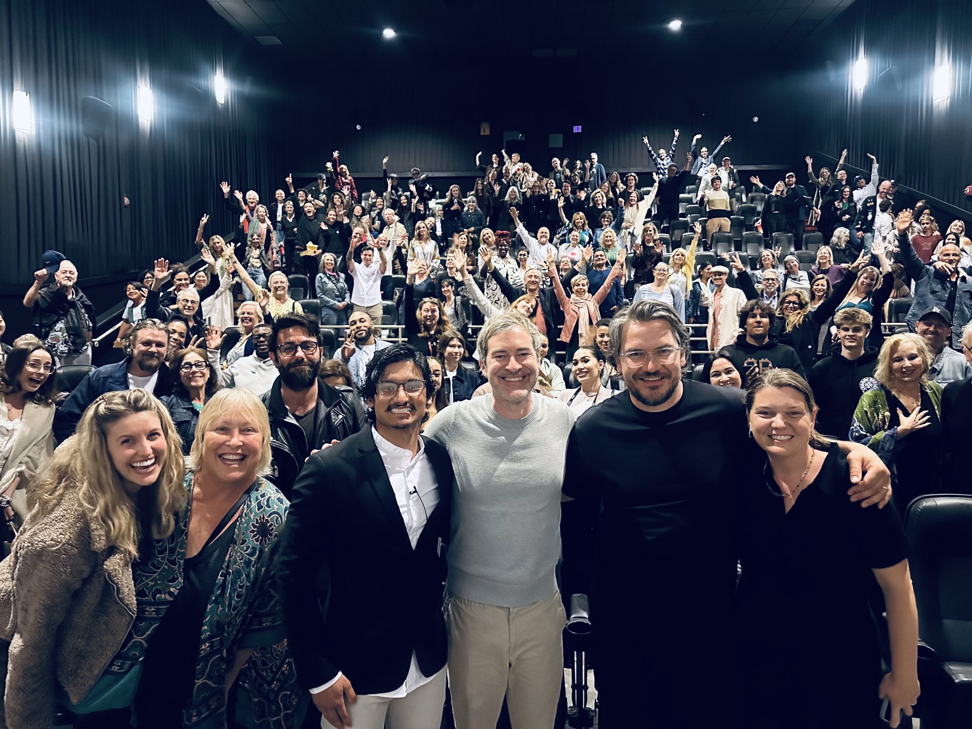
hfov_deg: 71.6
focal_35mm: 24
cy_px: 364
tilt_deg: -4.0
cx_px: 486
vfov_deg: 56.8
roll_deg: -0.6
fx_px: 674
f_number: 1.78
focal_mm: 6.86
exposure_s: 1/30
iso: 1600
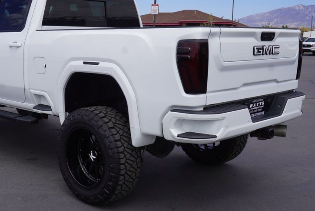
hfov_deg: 40.1
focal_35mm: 49
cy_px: 92
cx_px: 106
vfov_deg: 27.7
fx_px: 427
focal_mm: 23
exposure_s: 1/200
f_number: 10
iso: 100
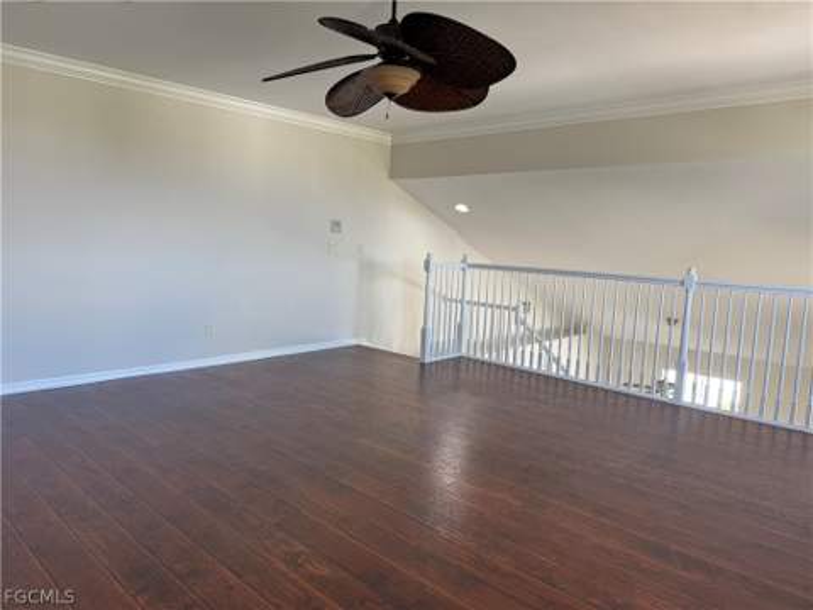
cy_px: 305
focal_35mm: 24
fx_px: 564
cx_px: 406
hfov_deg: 71.6
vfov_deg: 56.8
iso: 100
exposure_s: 1/120
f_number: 1.78
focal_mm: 6.76
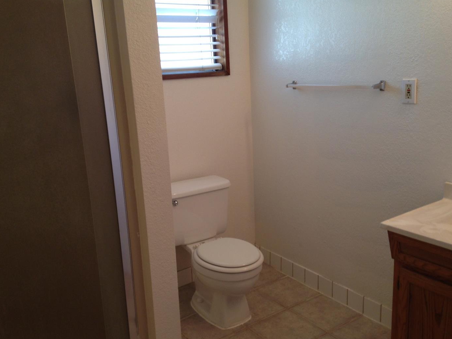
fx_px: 470
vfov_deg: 39.7
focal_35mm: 36
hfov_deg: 51.4
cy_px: 171
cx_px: 229
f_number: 2.4
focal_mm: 4.12
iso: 50
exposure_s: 1/24
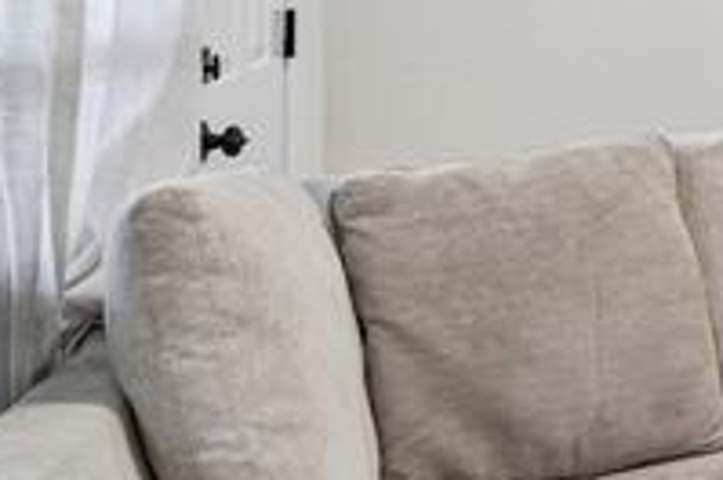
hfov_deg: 15.5
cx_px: 1548
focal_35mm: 98
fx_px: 1965
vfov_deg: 13.5
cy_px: -127
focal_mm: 19
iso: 400
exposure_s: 1/10
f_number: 8
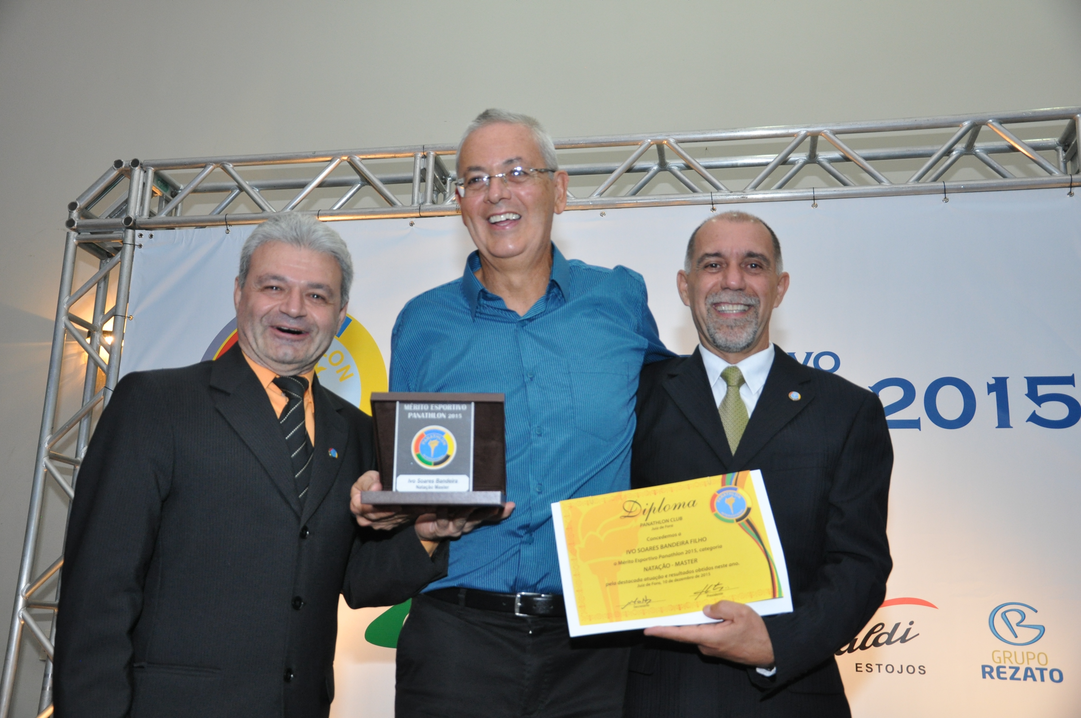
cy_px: 359
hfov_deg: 51.3
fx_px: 1125
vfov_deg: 35.4
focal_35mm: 38
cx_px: 540
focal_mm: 25
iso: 800
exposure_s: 1/60
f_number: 4
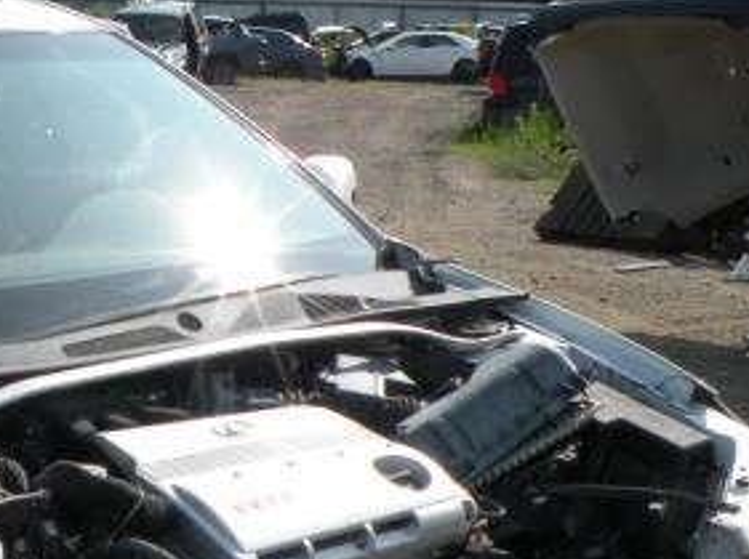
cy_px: 602
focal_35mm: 77
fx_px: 1664
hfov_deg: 24.1
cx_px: -19
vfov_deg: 18.4
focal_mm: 4.7
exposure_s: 1/245
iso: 64
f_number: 6.3
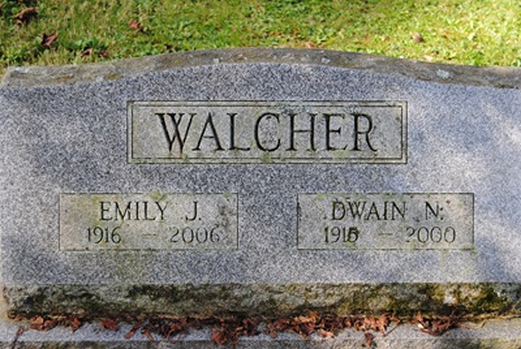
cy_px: 174
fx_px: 870
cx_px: 260
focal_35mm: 60
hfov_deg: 33.4
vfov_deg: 22.7
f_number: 5.6
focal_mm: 40
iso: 180
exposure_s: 1/125
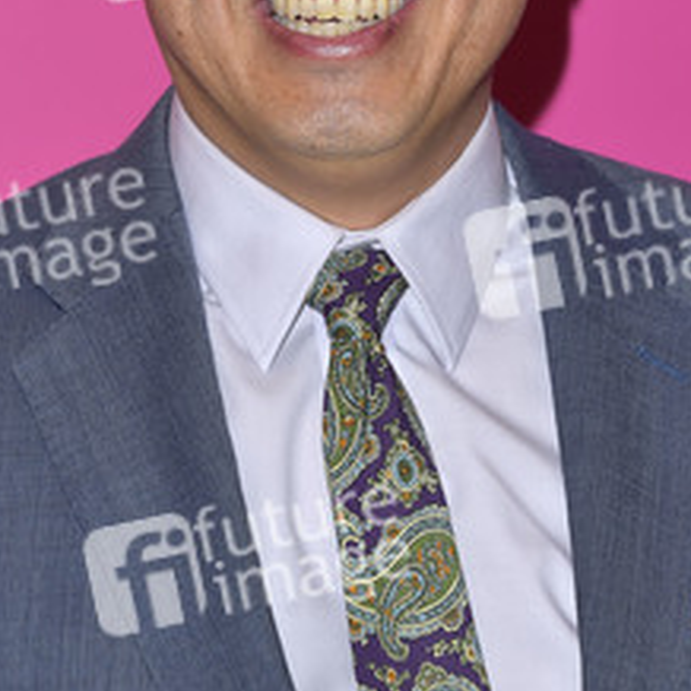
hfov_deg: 10.0
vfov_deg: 9.9
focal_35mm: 175
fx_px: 3952
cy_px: 86
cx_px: 341
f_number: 6.3
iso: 250
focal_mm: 112
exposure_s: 1/250
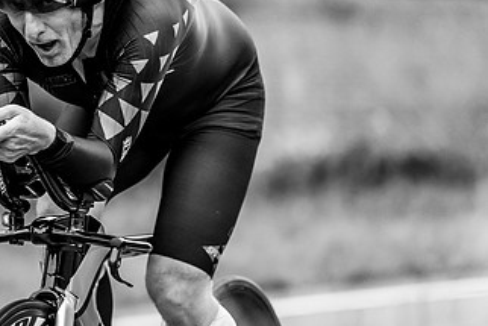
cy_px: 92
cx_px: -19
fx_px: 5248
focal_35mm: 387
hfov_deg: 5.3
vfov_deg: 3.6
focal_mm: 185
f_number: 3.2
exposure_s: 1/640
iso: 1000
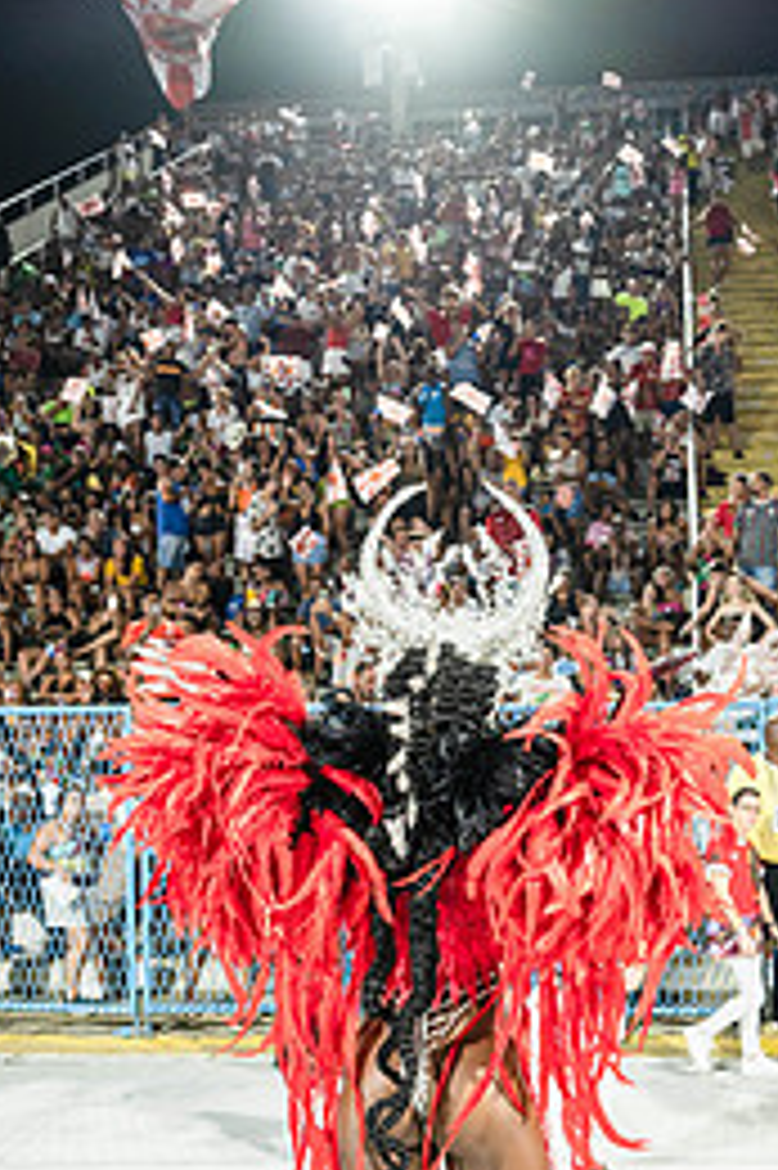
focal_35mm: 45
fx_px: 1461
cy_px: 810
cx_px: 569
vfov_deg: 42.8
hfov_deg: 29.4
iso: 2000
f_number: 4
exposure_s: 1/250
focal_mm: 26
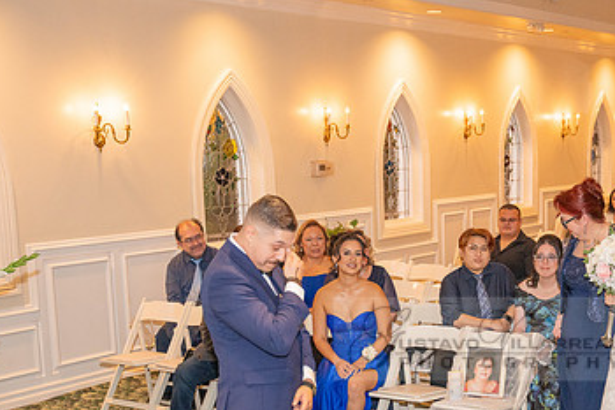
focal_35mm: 63
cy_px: 339
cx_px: 487
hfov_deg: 31.1
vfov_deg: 21.2
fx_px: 1076
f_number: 3.5
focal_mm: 38
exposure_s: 1/125
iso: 1600
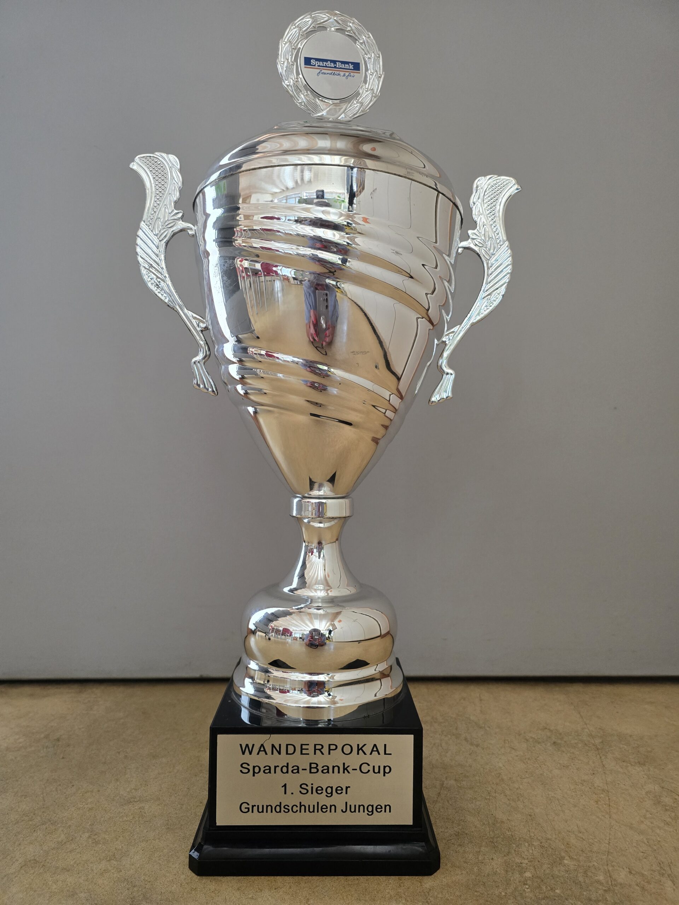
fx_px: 602
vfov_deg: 73.9
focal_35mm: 23
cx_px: 340
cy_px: 452
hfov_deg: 58.9
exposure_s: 1/120
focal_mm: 6.3
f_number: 1.7
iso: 640
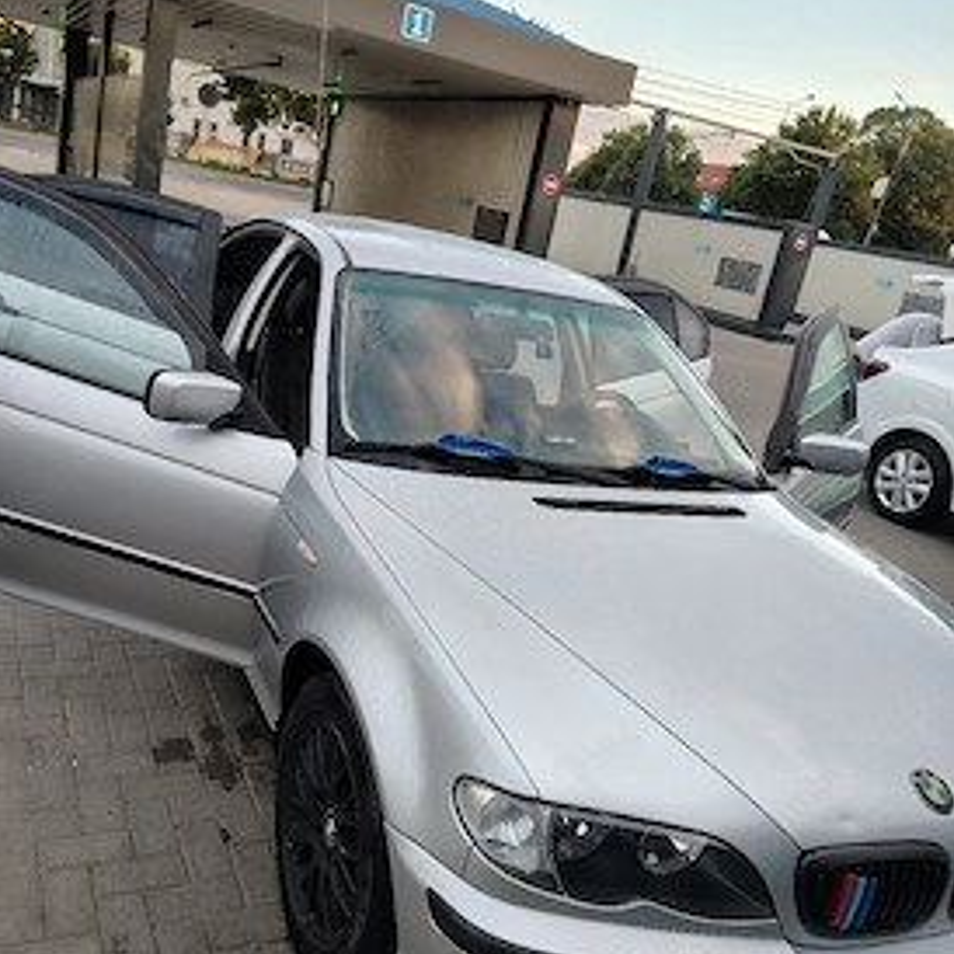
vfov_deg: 52.5
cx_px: 435
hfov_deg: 52.5
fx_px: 967
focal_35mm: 31
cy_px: 491
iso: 200
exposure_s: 1/100
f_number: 1.8
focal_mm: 5.56
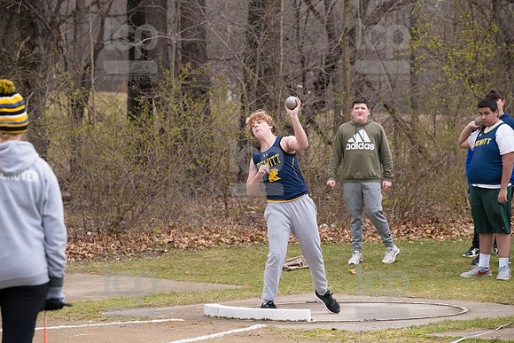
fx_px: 2213
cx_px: 257
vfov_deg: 8.9
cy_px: 172
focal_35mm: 155
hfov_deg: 13.2
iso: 2000
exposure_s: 1/1600
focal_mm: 155
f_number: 5
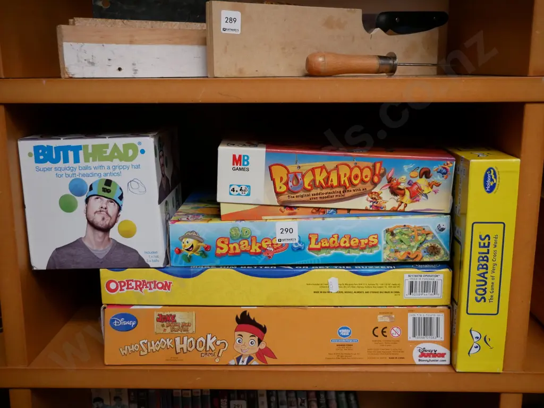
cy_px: 204
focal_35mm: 36
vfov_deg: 39.7
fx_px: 566
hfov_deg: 51.4
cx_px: 272
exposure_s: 1/60
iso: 2500
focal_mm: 18
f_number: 3.9
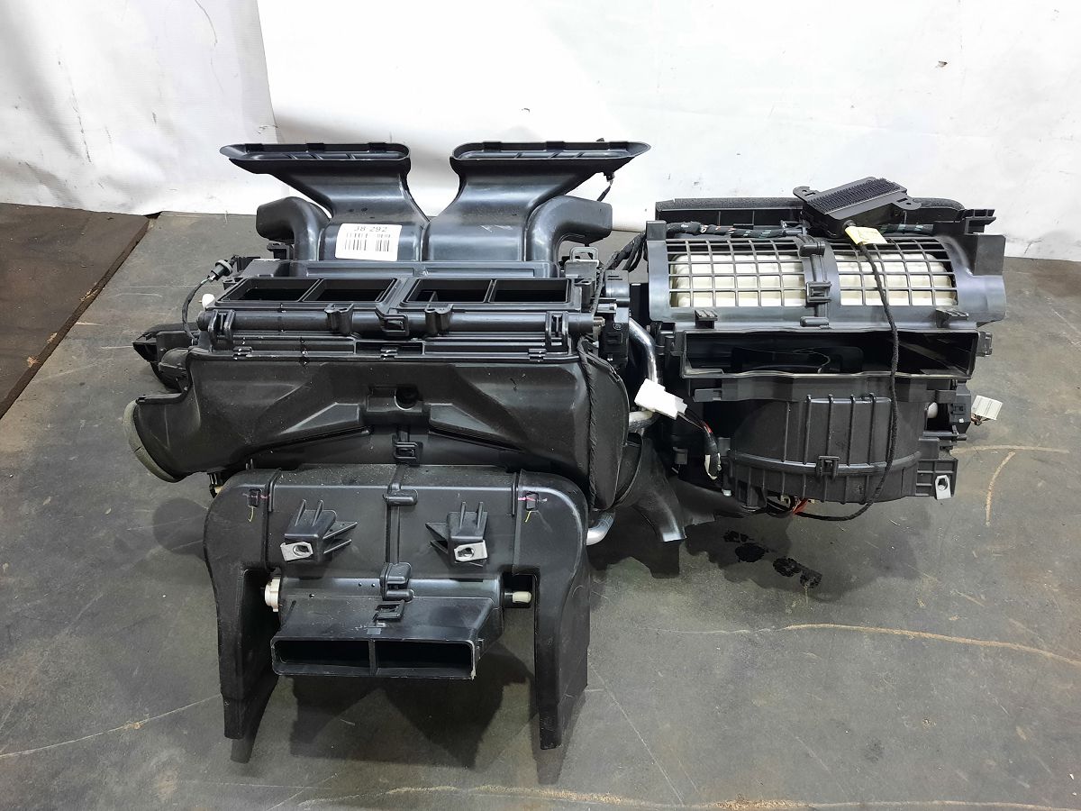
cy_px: 406
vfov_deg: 54.9
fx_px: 781
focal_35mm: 25
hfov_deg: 69.4
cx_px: 540
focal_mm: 4.6
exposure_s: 1/50
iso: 400
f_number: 2
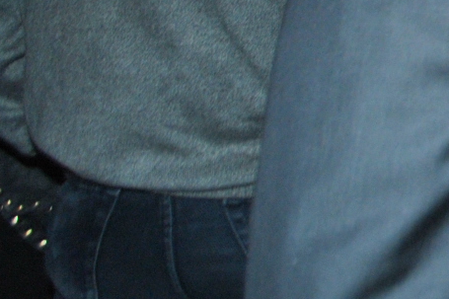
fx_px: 1434
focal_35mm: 115
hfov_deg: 14.7
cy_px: -188
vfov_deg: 11.3
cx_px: 899
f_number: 5.6
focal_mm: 18
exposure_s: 1/80
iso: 400
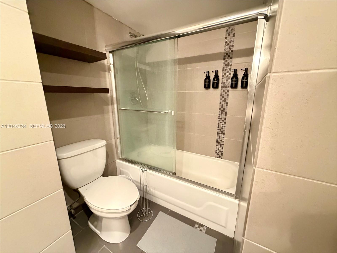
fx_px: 136
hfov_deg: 102.1
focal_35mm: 14
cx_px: 168
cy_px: 126
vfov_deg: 85.7
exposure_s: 1/30
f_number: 2.2
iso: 1250
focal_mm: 2.22
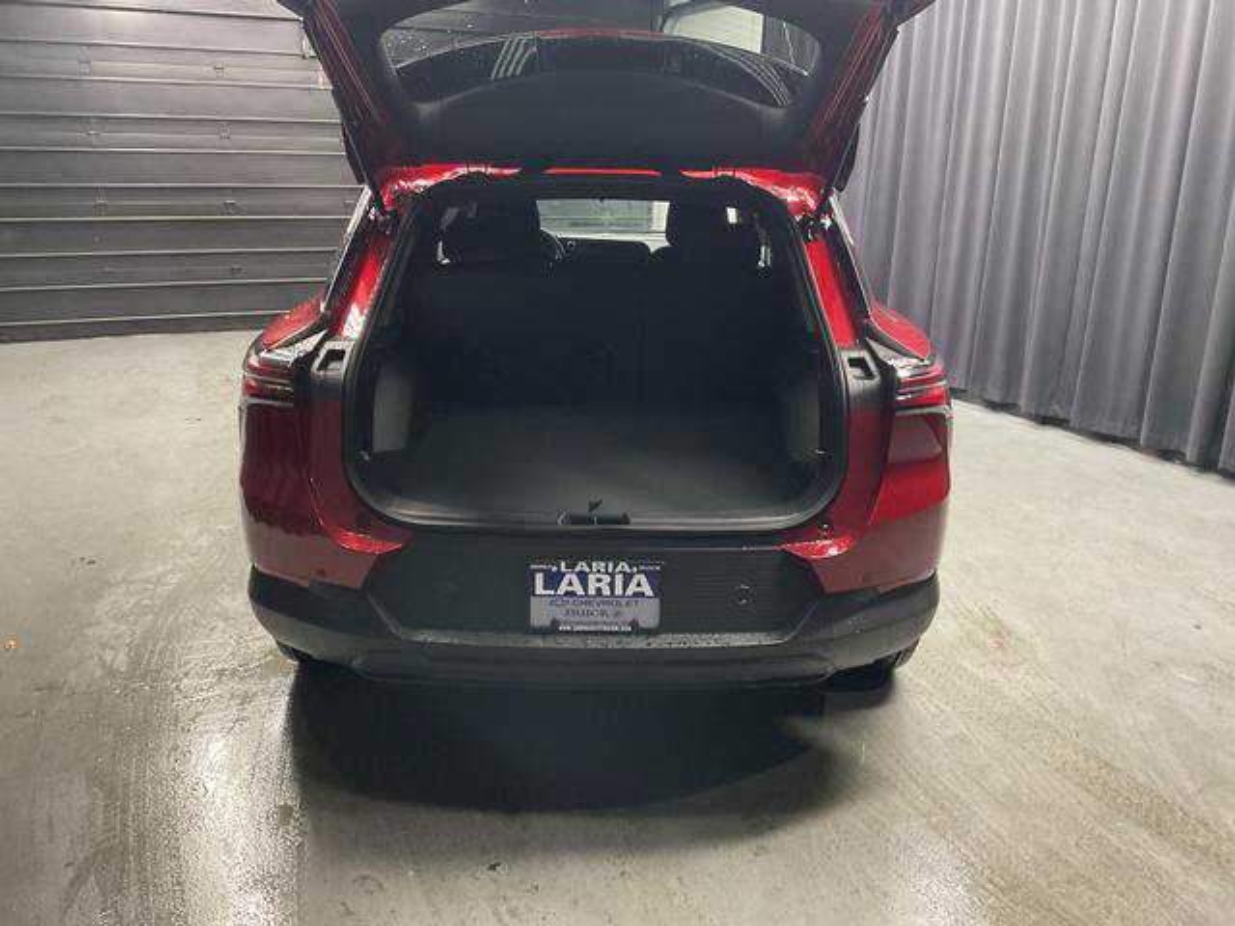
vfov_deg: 48.2
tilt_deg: -16.8
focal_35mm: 29
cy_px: 463
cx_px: 618
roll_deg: -1.8
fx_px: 1035
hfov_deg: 61.7
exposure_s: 1/60
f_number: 1.8
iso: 200
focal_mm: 3
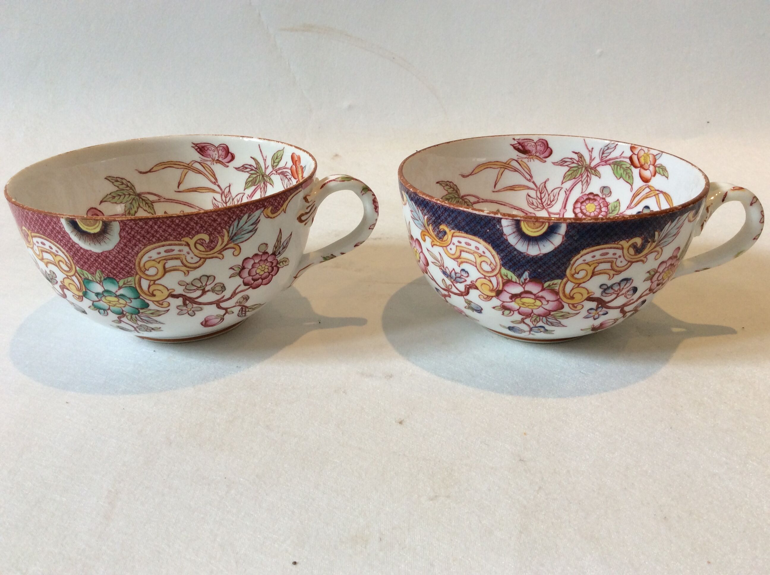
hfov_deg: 56.9
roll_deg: +2.3
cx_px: 385
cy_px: 288
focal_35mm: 32
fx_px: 711
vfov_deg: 44.1
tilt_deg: -26.1
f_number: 2.4
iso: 50
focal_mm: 3.3
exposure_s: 1/25
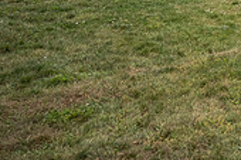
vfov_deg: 15.0
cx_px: 404
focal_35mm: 82
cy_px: -105
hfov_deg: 19.8
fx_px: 548
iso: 400
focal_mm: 24
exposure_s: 1/800
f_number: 4
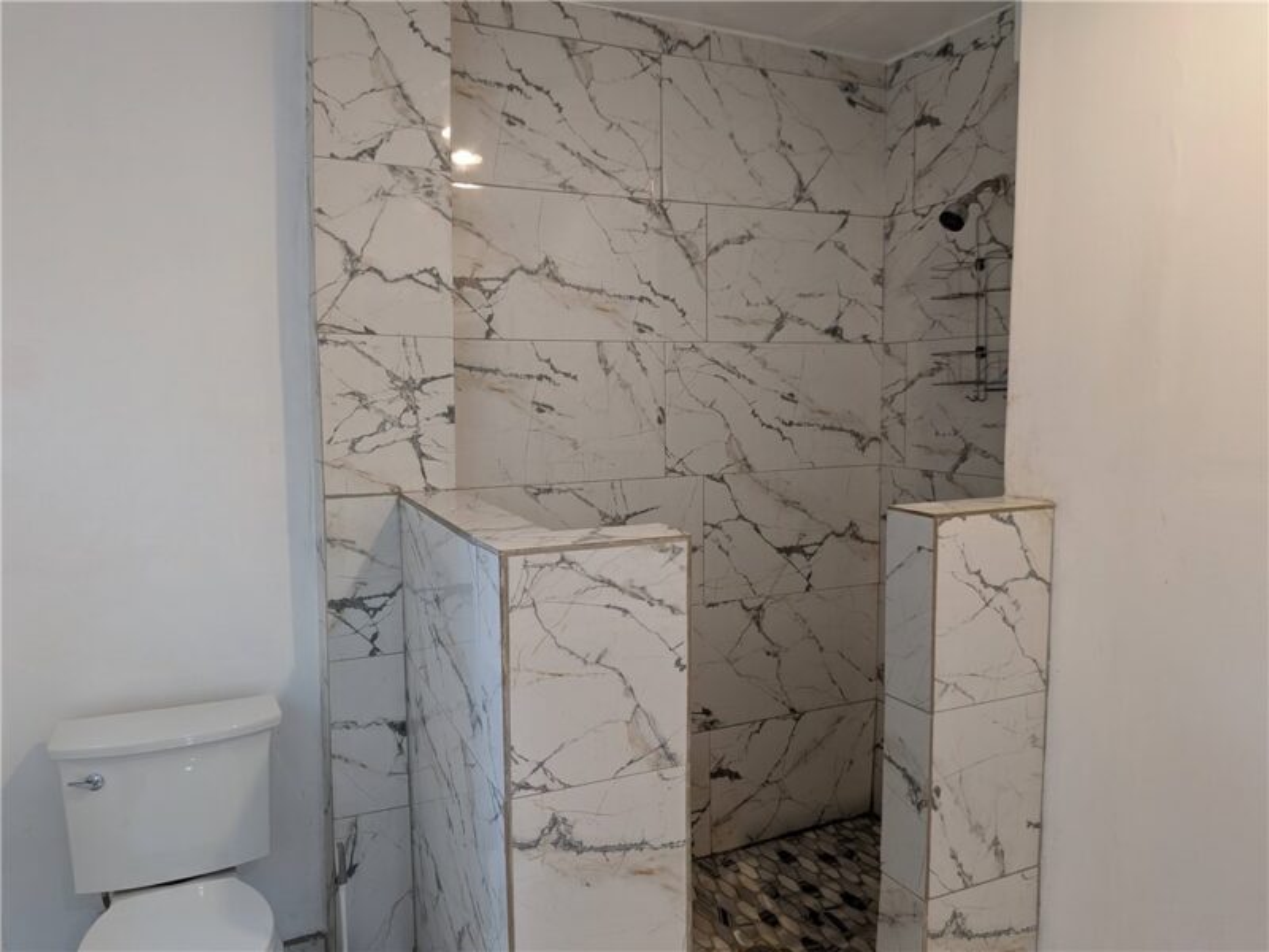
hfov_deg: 71.6
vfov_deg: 56.8
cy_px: 476
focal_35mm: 24
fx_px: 880
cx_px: 634
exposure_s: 1/24
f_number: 1.7
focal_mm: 4.53
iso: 52
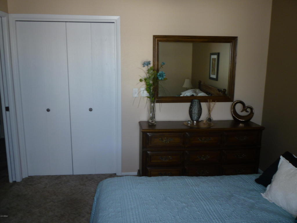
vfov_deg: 48.2
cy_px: 112
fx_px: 249
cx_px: 148
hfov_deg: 61.7
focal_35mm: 29
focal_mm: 5.2
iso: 100
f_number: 3.3
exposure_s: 1/30
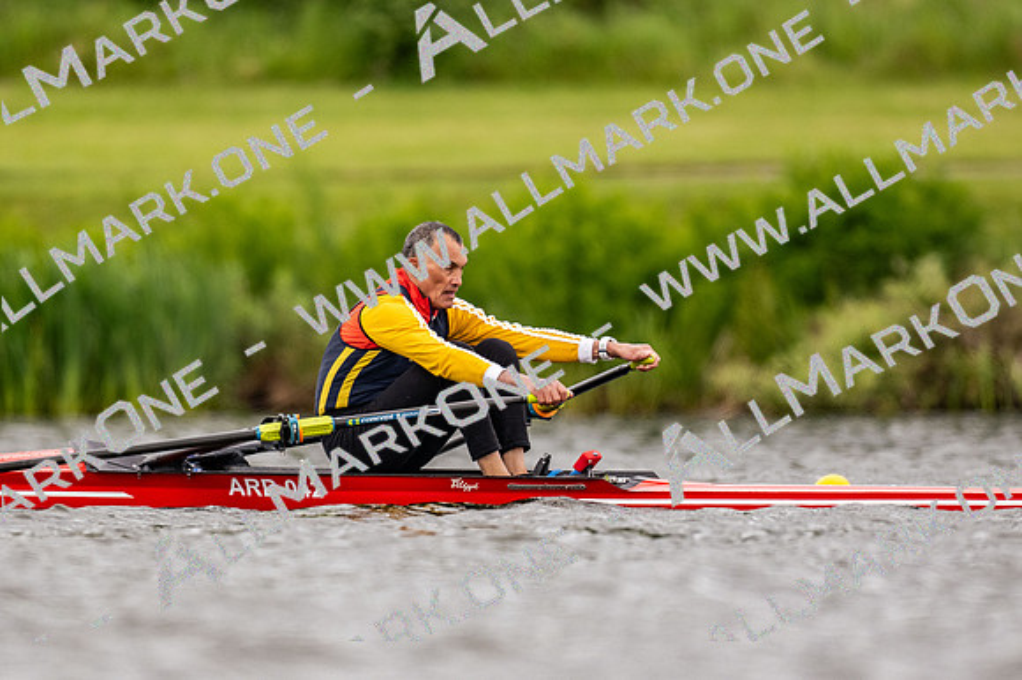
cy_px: 340
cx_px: 511
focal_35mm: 900
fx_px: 25534
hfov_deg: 2.3
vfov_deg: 1.5
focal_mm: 600
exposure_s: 1/2500
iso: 720
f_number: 4
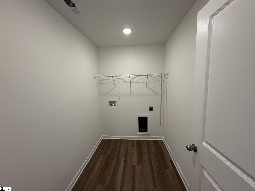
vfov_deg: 85.7
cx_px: 128
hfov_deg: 102.1
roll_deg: +3.1
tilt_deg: -4.1
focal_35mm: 14
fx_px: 103
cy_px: 96
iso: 160
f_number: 2.2
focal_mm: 2.22
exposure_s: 1/120
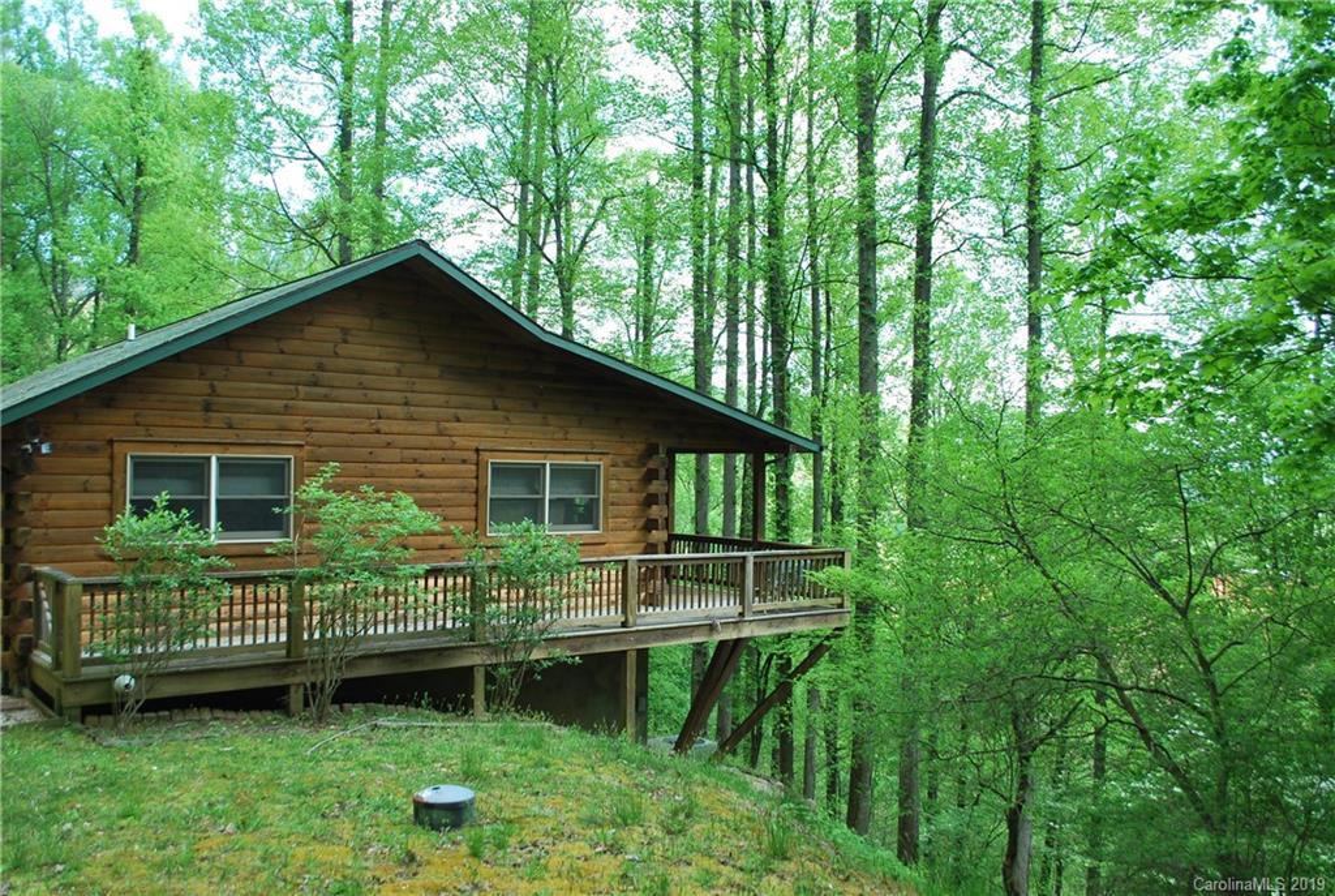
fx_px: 1115
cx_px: 668
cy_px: 448
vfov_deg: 43.8
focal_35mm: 30
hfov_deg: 61.8
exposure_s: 1/125
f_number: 5.6
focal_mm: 20
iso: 200
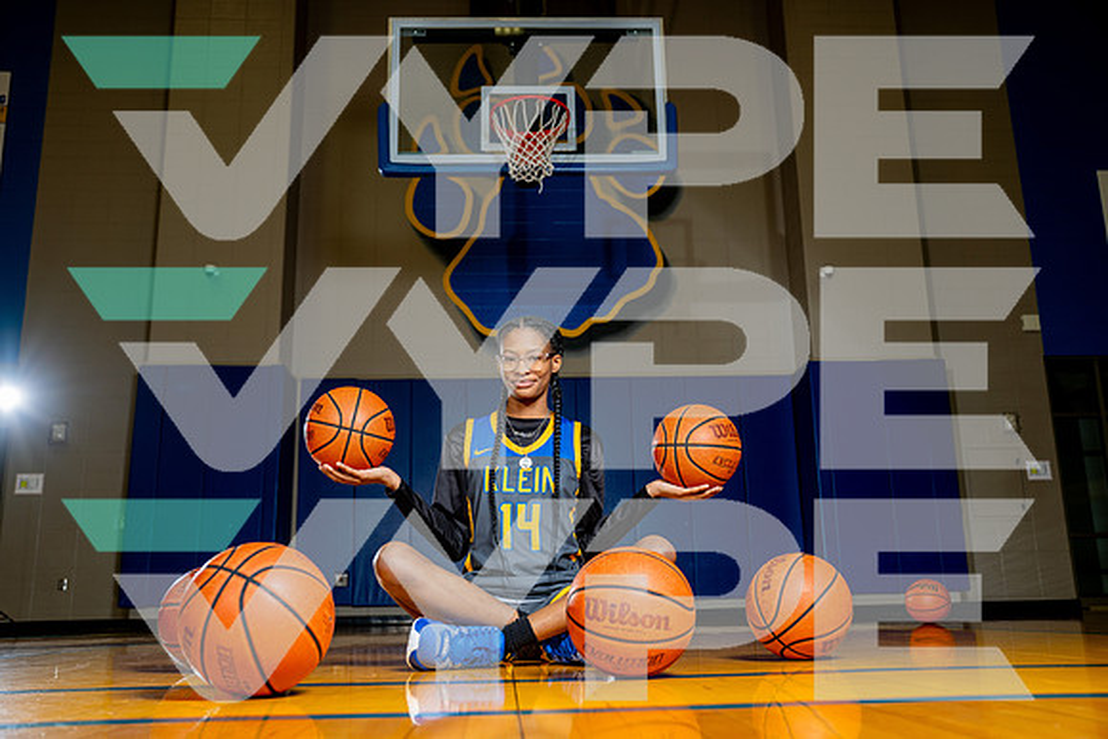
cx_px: 554
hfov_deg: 58.7
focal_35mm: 32
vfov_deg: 41.1
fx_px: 985
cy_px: 370
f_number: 4
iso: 160
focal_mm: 32
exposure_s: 1/250
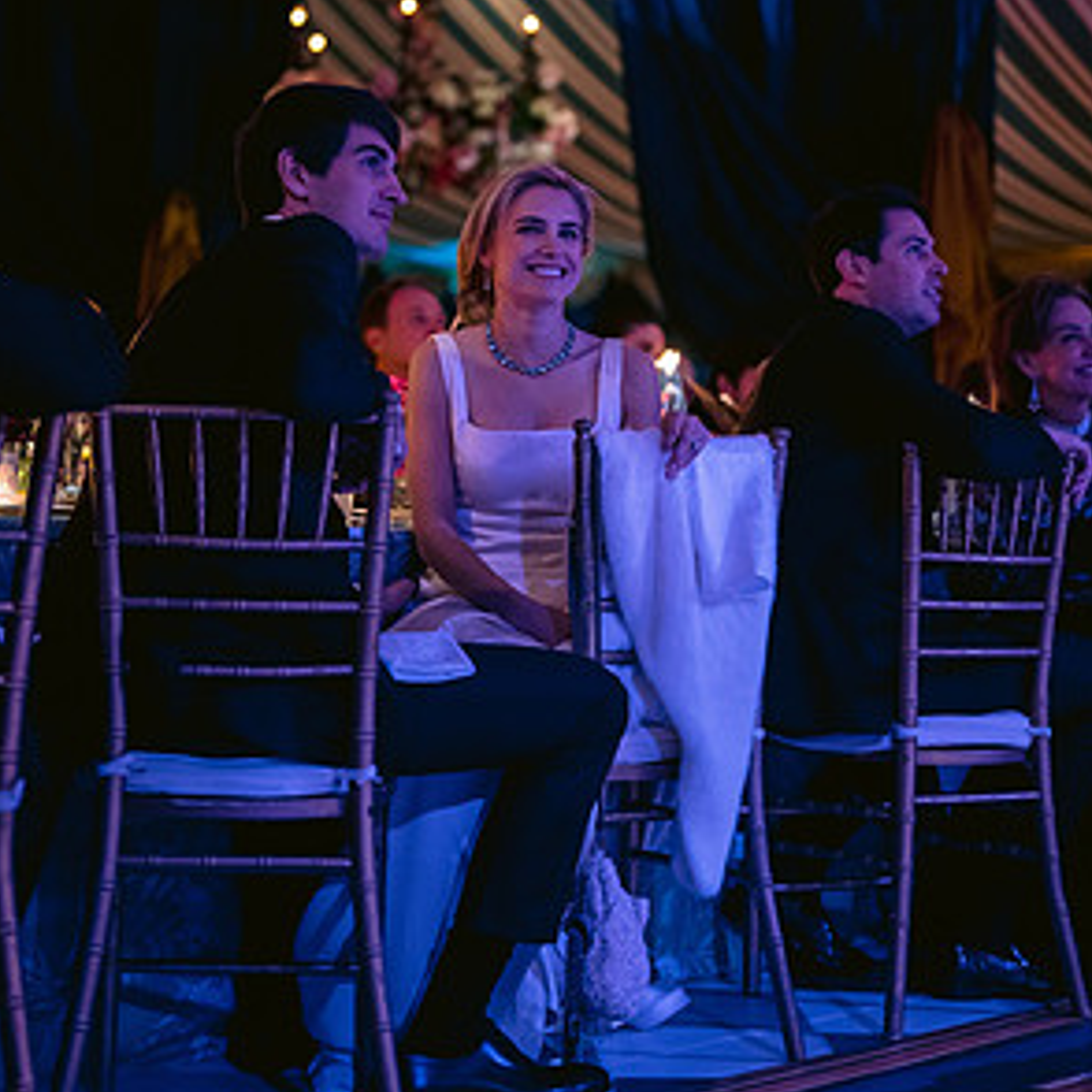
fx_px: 2320
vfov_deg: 26.2
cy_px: 293
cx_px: 539
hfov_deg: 26.5
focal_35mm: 65
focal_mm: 50
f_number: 1.8
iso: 3200
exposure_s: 1/80
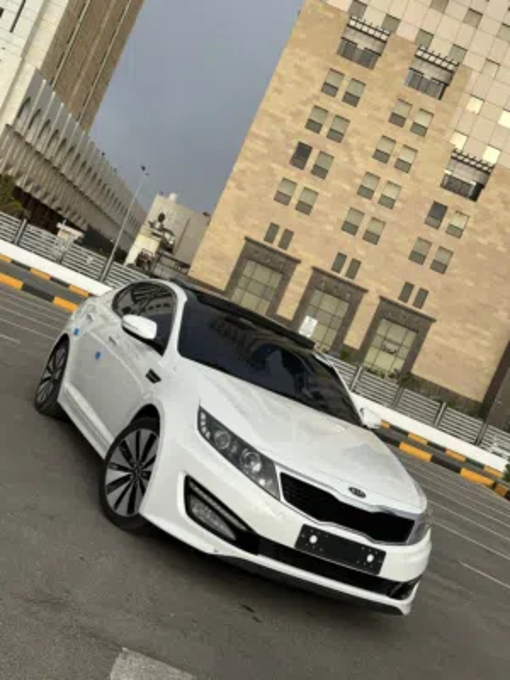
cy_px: 340
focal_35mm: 48
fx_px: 943
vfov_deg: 39.7
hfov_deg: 30.3
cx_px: 255
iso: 64
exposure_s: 1/4367
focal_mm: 6.86
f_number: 1.78
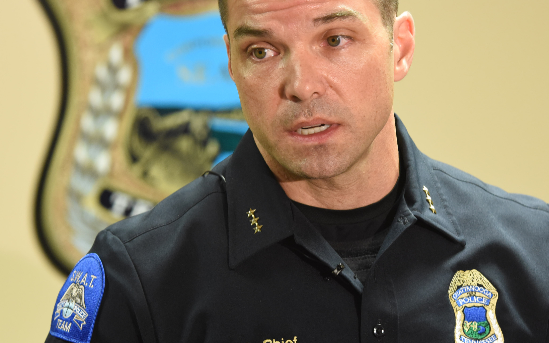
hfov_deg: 10.8
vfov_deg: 6.8
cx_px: 252
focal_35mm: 194
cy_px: 140
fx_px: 2903
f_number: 5.6
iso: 3200
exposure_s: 1/80
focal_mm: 130
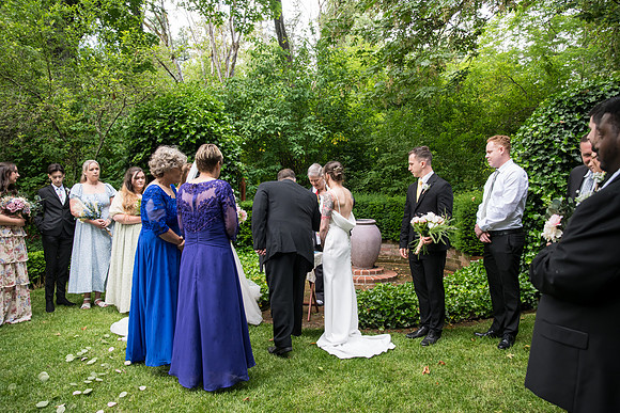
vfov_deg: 53.2
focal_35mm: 24
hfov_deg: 73.7
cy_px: 206
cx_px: 310
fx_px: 413
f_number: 4
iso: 1000
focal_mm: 24
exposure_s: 1/400
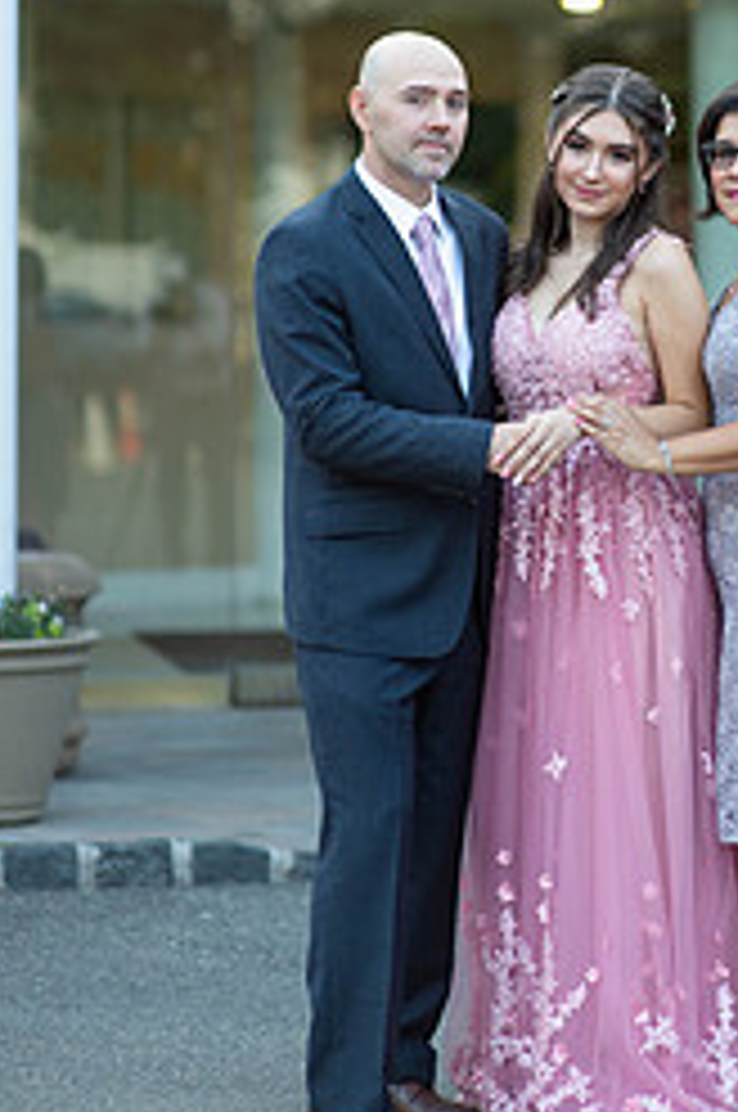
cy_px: 338
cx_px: 655
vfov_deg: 13.2
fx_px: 4779
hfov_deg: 8.8
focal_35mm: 155
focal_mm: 85
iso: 250
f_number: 2
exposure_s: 1/500
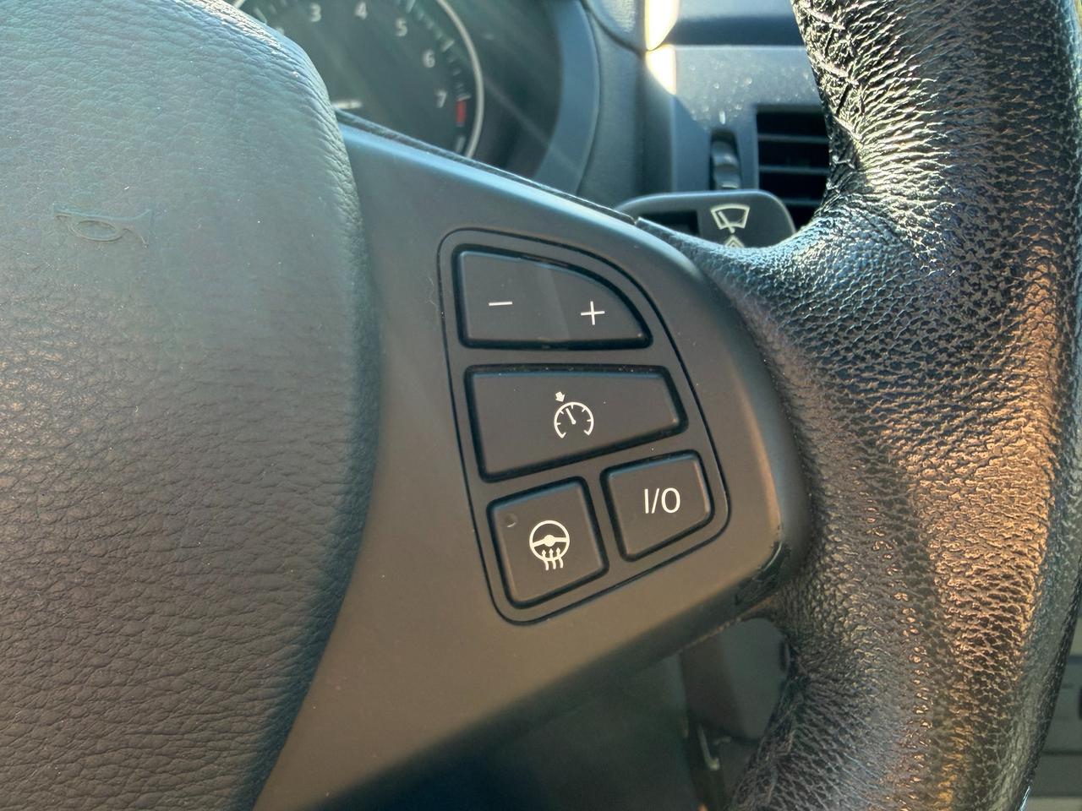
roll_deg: -1.7
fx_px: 813
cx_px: 541
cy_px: 406
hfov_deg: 67.3
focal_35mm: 26
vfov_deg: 53.1
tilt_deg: -28.3
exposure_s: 1/121
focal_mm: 2.22
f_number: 2.2
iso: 100
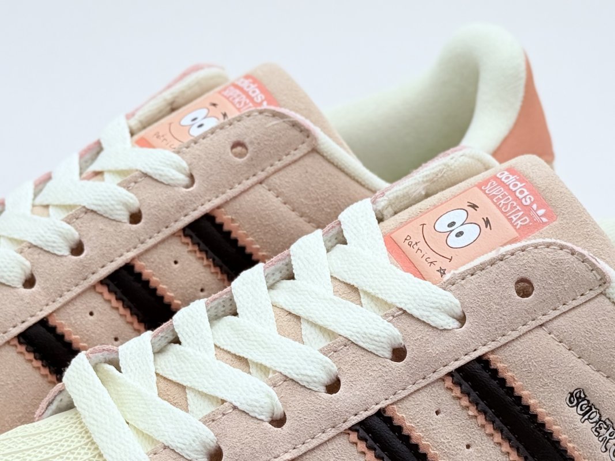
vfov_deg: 30.3
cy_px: 230
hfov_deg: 39.7
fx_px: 853
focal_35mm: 48
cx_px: 308
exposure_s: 1/712
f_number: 1.78
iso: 64
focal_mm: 6.76
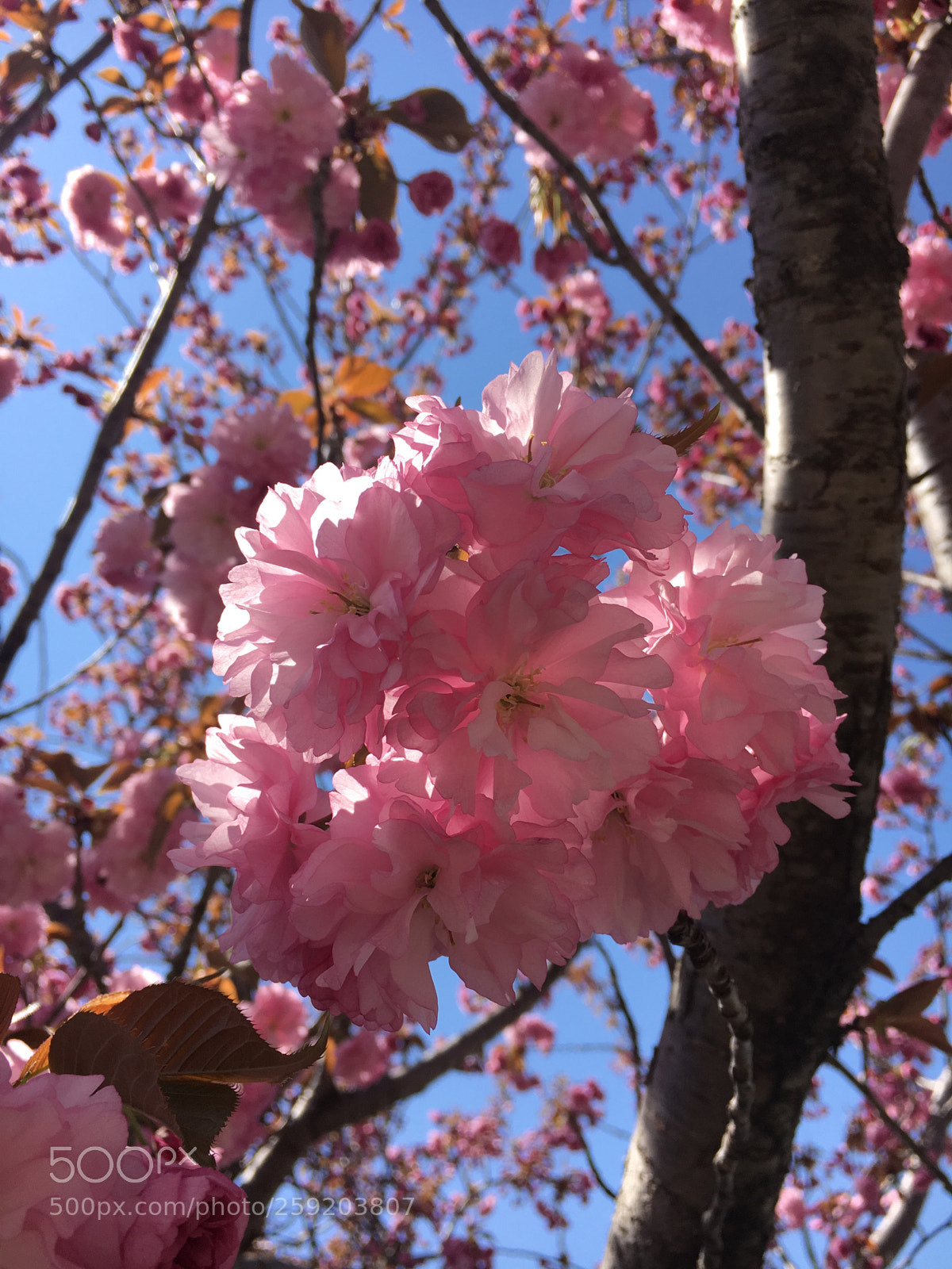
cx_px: 476
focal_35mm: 29
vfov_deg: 61.7
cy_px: 634
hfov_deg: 48.2
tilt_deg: +49.9
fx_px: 1063
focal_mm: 4.15
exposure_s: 1/1026
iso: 25
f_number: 2.2
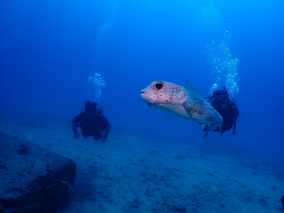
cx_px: 142
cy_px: 106
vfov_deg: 54.9
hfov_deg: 69.4
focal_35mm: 25
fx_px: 205
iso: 100
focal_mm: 4.5
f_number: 2.8
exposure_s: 1/800
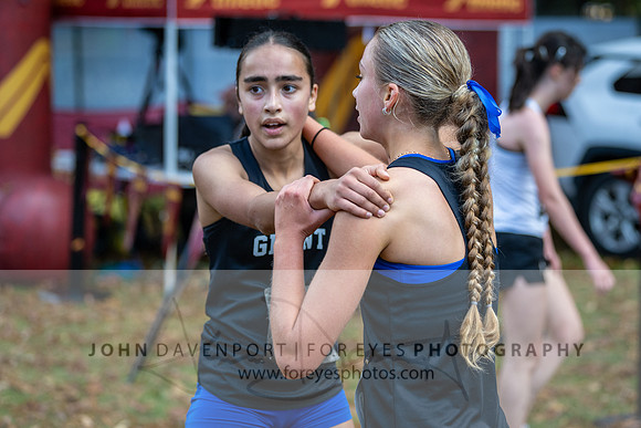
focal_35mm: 100
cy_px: 176
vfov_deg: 13.7
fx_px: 1783
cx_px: 378
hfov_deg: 20.4
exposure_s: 1/1000
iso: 450
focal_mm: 85
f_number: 2.8
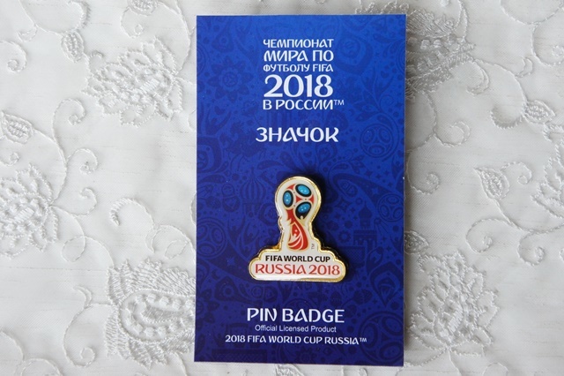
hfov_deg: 26.5
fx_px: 1198
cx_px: 282
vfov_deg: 17.8
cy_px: 188
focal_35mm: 76
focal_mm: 51
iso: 1600
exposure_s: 1/200
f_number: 8
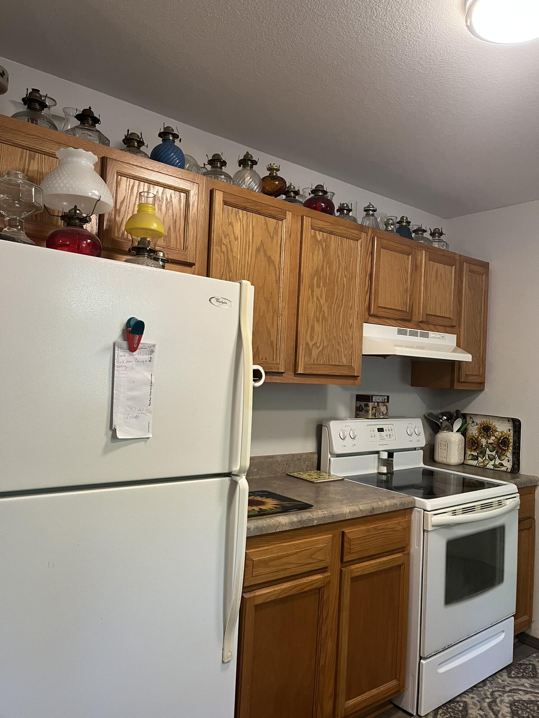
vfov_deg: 67.3
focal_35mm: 26
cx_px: 270
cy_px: 359
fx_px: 540
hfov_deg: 53.1
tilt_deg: +1.1
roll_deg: -1.9
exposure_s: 1/60
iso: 160
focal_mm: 5.1
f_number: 1.6
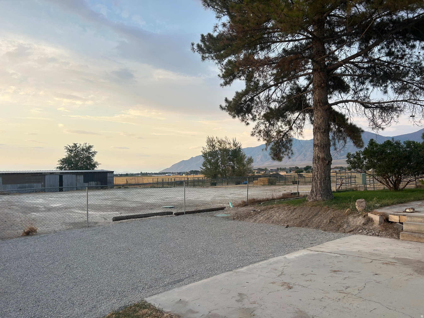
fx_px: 318
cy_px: 159
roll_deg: +0.9
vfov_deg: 53.1
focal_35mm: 26
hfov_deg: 67.3
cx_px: 212
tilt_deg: +0.5
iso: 40
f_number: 1.5
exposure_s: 1/254
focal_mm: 5.7
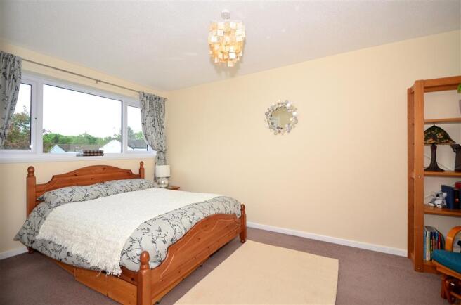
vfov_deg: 77.0
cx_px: 230
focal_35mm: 15
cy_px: 152
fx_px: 192
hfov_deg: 100.5
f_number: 6.3
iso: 200
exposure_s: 1/160
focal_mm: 10
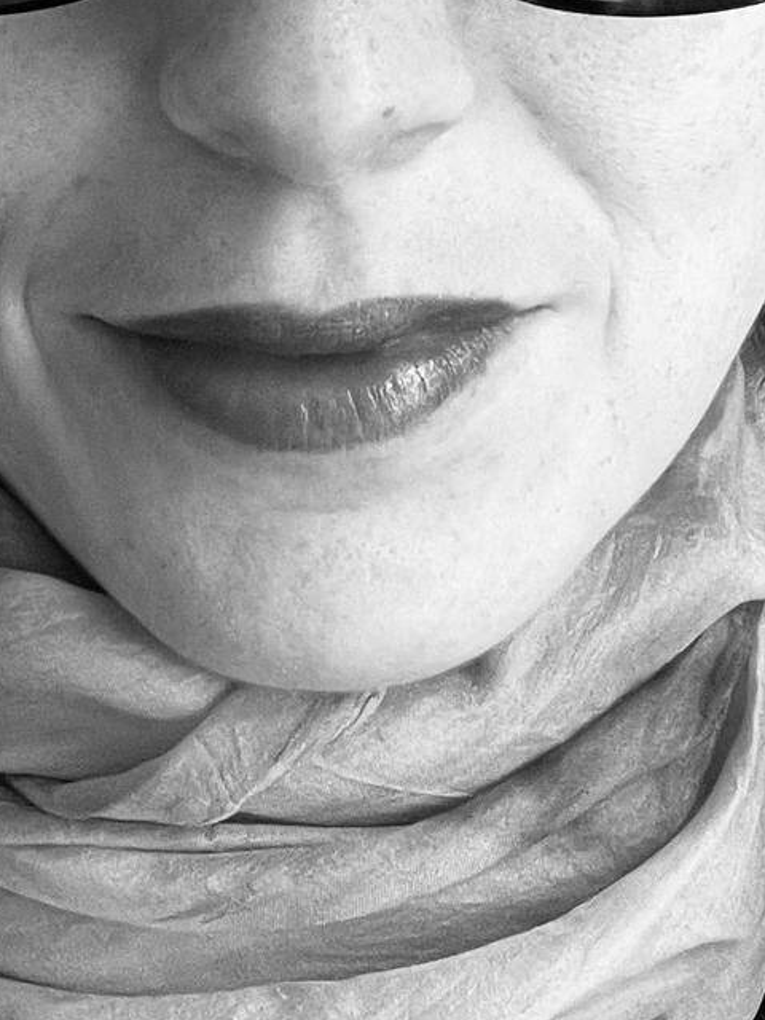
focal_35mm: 96
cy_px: -8
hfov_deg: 15.4
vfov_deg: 19.8
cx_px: 269
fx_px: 2829
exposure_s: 1/50
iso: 250
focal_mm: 2.71
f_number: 2.2
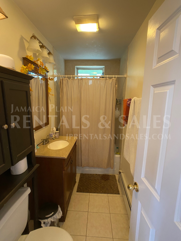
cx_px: 90
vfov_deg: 67.3
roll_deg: -1.5
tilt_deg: -8.1
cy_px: 120
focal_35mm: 26
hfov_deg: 53.1
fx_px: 181
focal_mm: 4.25
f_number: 1.8
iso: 320
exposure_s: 1/60
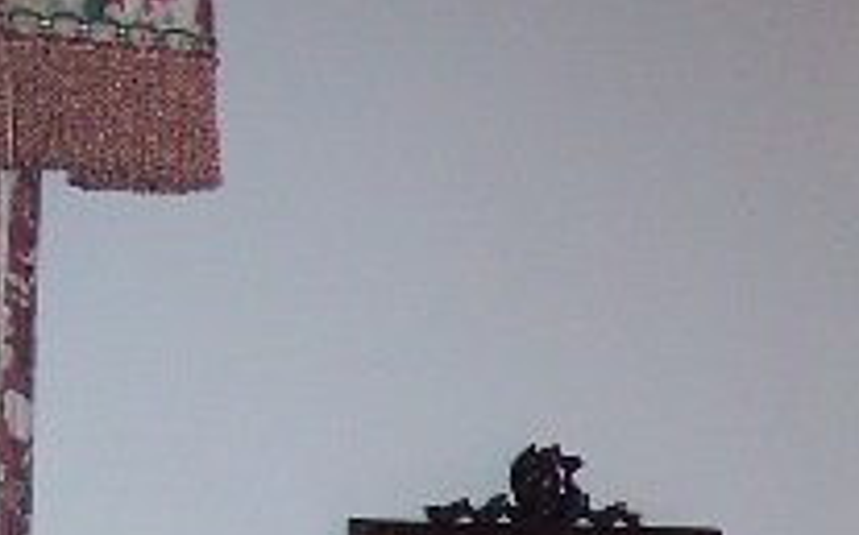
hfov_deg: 12.3
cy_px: 1095
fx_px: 3649
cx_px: 1556
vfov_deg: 8.0
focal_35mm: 156
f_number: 2.8
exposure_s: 1/30
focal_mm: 8
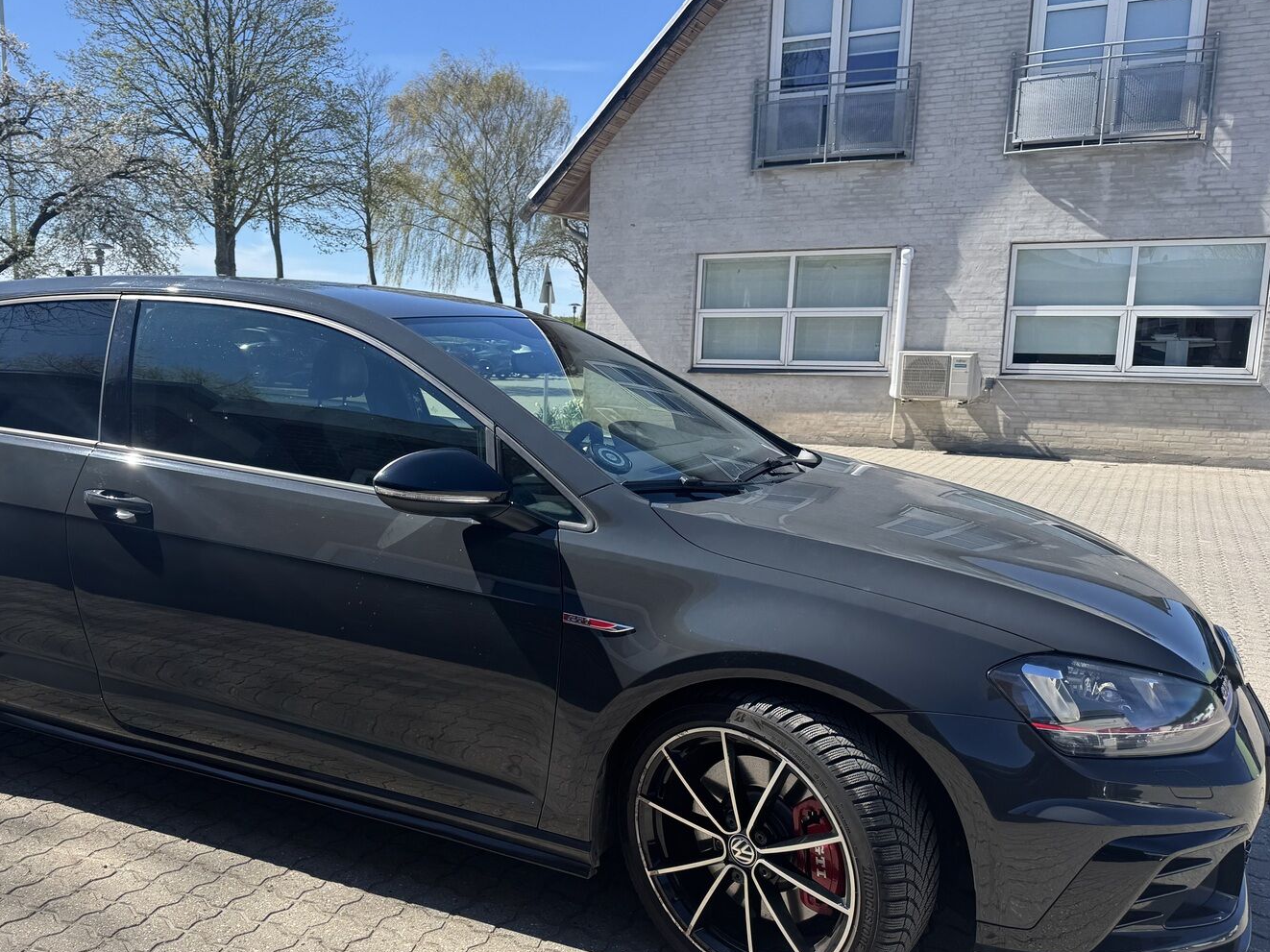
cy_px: 525
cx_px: 495
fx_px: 1137
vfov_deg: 45.4
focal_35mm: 31
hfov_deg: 57.8
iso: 80
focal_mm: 6.76
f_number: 1.78
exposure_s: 1/2506
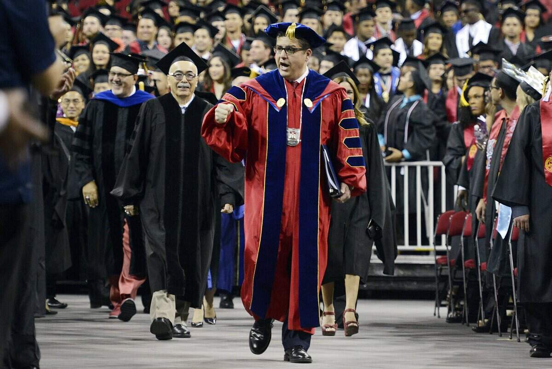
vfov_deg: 7.6
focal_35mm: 180
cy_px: 184
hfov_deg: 11.4
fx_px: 2763
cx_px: 276
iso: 5000
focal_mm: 180
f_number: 4
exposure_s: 1/250
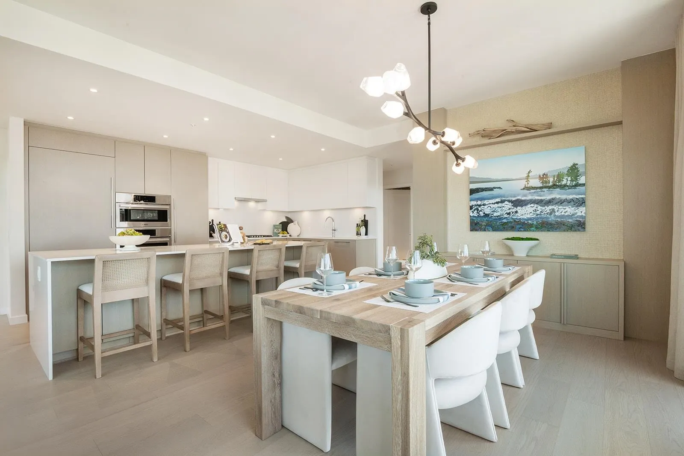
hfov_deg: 96.8
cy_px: 228
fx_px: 304
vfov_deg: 73.7
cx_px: 342
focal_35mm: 16
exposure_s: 1/20
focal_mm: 16
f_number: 18
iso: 640
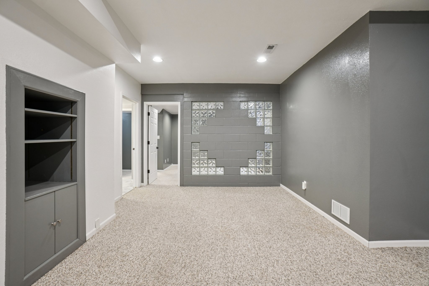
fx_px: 179
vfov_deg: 77.3
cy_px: 143
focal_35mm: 15
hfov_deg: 100.4
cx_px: 214
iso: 400
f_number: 8
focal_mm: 10
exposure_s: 1/5
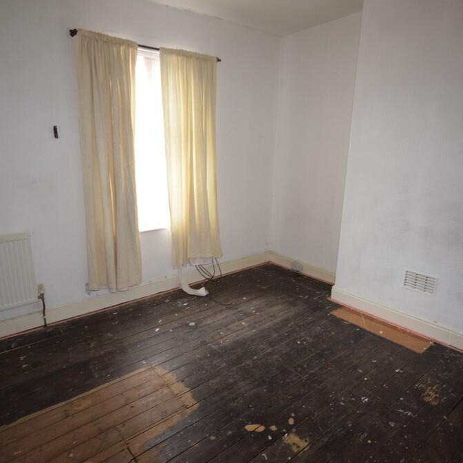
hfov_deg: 68.5
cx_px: 199
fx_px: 338
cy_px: 230
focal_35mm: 22
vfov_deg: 68.8
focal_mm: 11.5
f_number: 4.2
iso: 900
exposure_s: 1/60
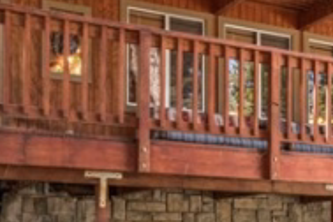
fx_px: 712
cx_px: 416
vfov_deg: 17.7
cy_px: 76
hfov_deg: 23.6
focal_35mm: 77
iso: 150
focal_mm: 12.3
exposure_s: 1/15
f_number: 2.8
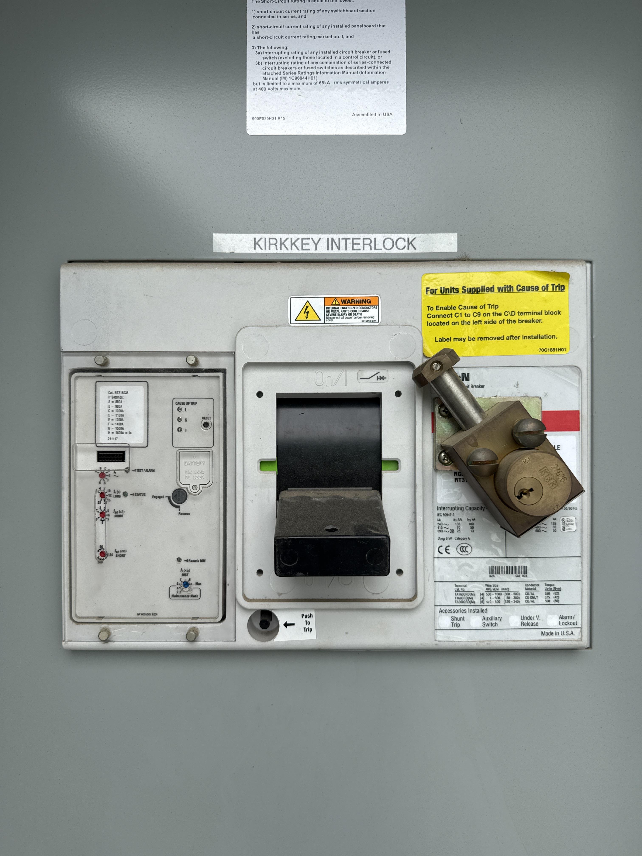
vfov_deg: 71.6
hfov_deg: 56.8
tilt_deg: +0.3
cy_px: 428
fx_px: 593
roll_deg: +0.9
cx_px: 321
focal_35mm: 24
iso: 80
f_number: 1.78
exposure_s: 1/1032
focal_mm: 6.76
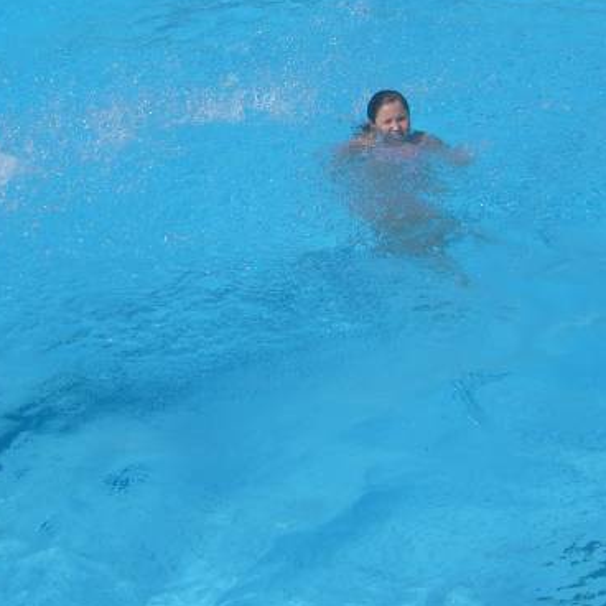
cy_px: 133
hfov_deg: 22.9
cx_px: 191
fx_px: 1485
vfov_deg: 22.8
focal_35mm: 75
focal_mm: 8
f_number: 4.7
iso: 100
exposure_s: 1/800
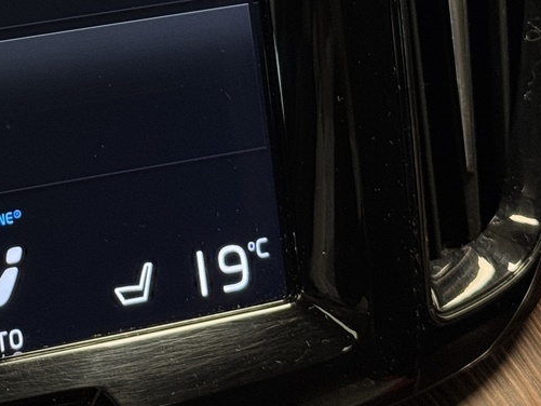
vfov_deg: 10.6
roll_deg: -0.1
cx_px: -93
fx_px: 2157
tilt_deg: -22.8
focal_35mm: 138
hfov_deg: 13.9
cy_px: -73
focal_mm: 6.76
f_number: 1.78
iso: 80
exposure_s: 1/50
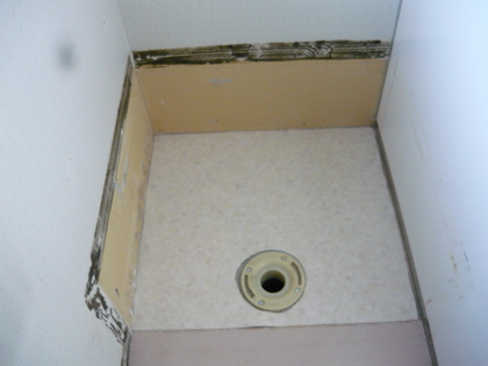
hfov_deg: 55.4
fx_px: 465
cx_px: 244
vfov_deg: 42.9
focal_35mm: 33
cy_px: 183
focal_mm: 5.5
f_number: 2.8
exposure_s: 1/10
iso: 400
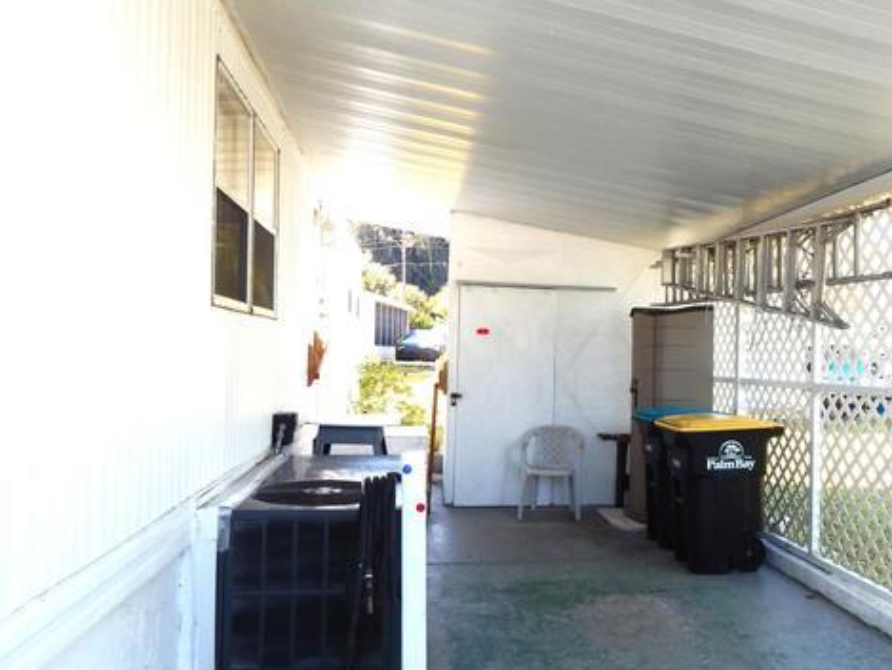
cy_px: 373
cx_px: 574
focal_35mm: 30
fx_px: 773
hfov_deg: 58.9
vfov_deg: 46.7
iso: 125
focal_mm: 4
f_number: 3
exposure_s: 1/320
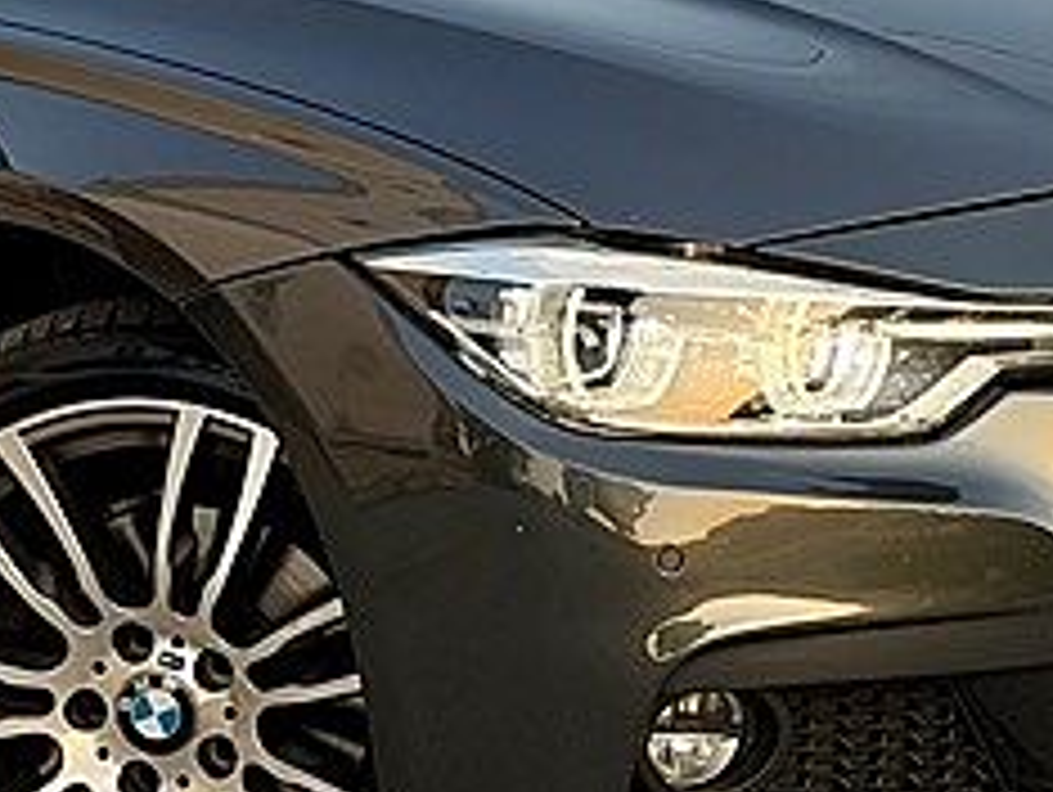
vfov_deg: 9.1
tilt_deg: -8.0
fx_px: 4994
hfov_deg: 11.9
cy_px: 225
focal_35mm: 164
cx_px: 14
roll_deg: +2.2
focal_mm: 6.76
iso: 64
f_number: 1.78
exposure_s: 1/285
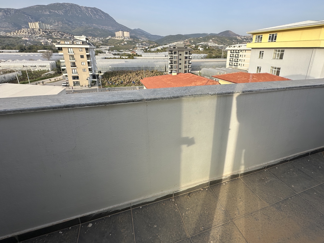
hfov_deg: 87.5
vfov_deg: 71.3
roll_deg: -0.6
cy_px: 107
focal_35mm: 18
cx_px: 179
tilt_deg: -18.2
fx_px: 168
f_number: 2.2
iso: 40
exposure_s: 1/593
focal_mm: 2.22
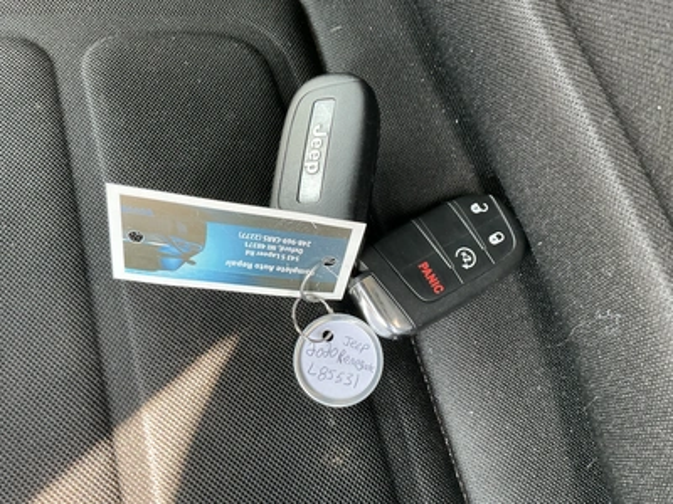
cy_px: 252
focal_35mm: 28
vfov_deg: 49.7
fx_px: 544
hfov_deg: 63.4
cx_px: 336
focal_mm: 3
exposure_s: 1/60
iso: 100
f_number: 1.8
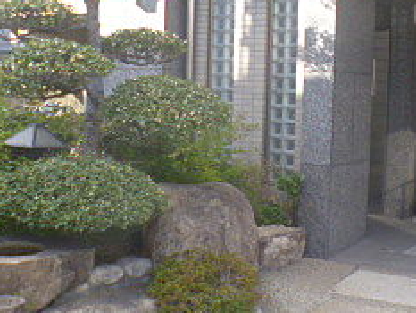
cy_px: 131
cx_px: 250
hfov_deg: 22.2
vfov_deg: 16.8
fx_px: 1058
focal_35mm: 88
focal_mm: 5.7
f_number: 2.9
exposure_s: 1/125
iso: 100
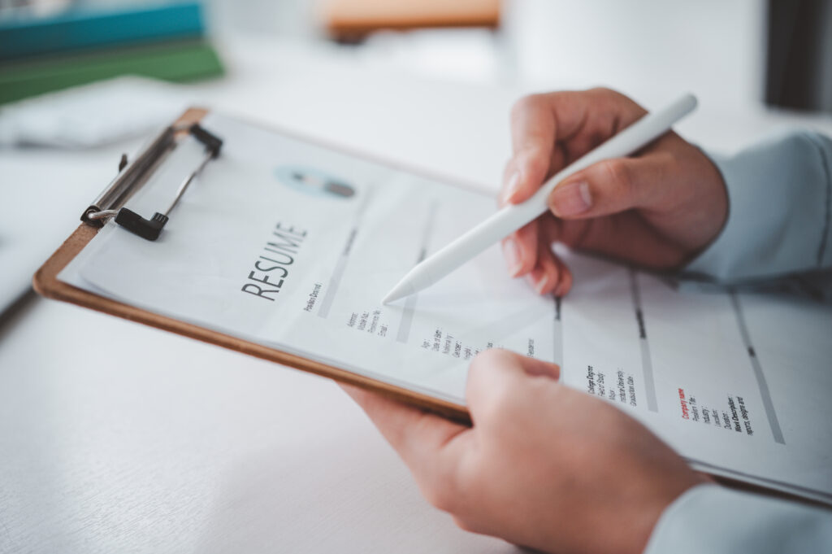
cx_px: 416
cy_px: 277
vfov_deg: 22.6
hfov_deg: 33.4
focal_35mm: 60
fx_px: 1386
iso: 400
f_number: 3.3
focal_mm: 60
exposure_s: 1/250
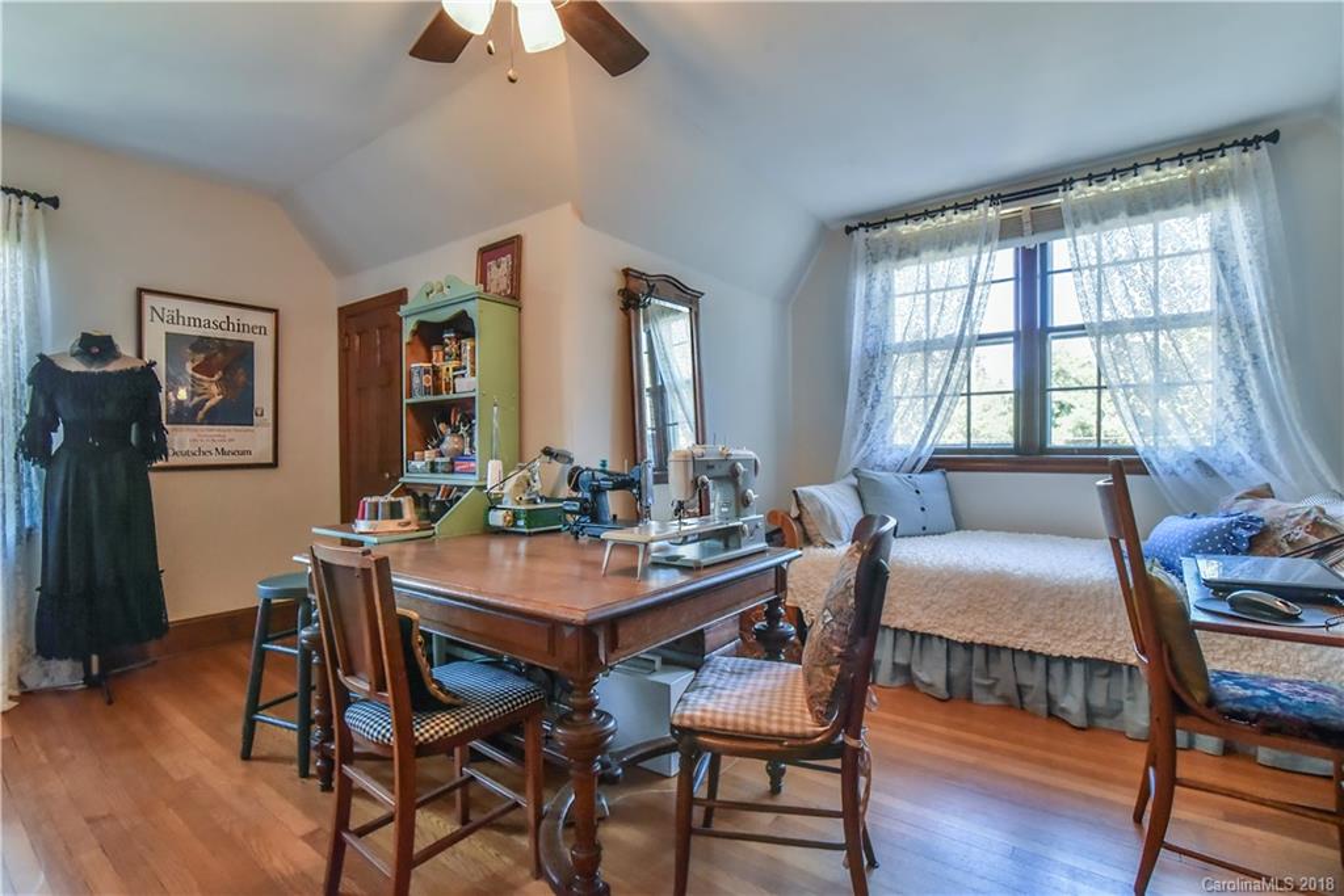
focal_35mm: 16
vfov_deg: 73.8
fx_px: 597
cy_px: 448
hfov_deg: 96.7
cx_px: 672
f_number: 10
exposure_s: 1/100
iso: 4000
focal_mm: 16
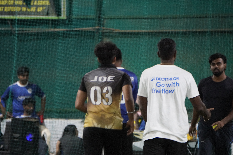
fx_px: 2040
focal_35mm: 315
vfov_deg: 4.4
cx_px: 116
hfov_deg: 6.5
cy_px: 78
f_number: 6.3
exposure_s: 1/90
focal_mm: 210
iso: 6400
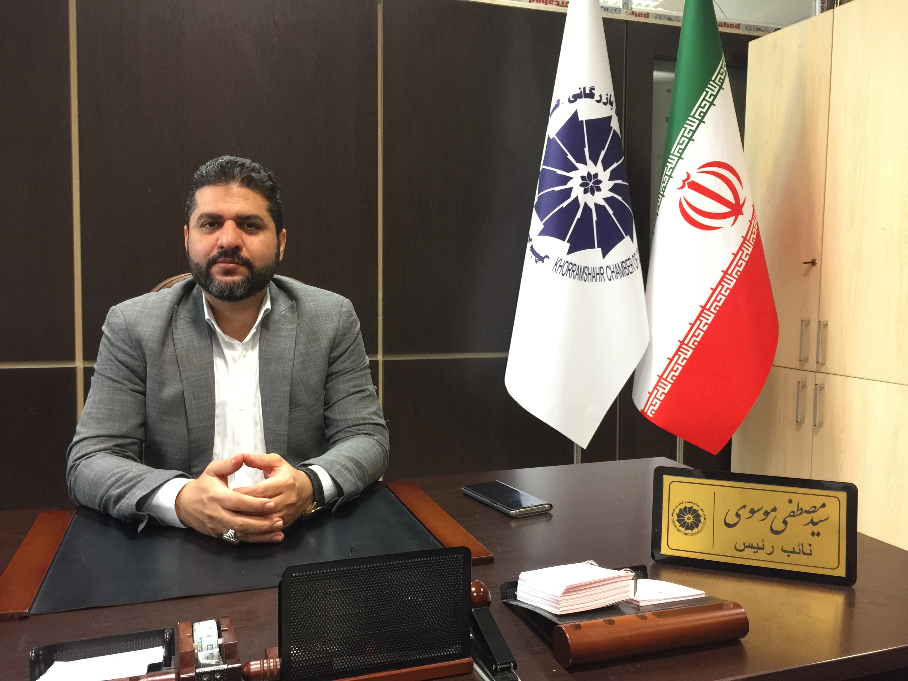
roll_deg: -1.3
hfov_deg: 61.7
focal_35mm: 29
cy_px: 340
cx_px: 454
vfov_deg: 48.2
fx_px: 761
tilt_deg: -4.8
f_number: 2.2
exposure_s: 1/17
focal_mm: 4.15
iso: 125
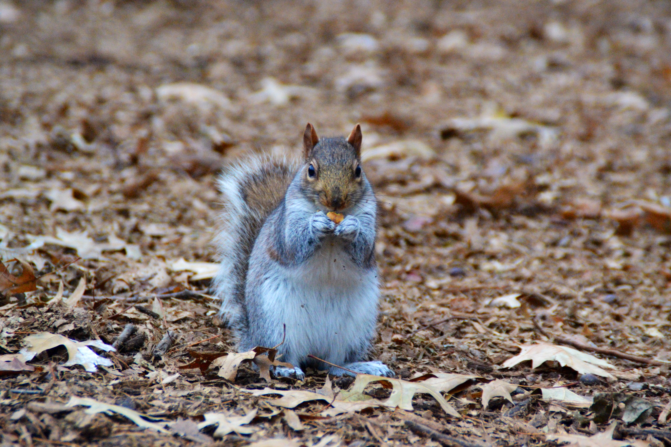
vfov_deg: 4.6
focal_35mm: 300
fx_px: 5591
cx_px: 336
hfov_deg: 6.9
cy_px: 224
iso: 3200
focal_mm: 200
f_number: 6.3
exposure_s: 1/320
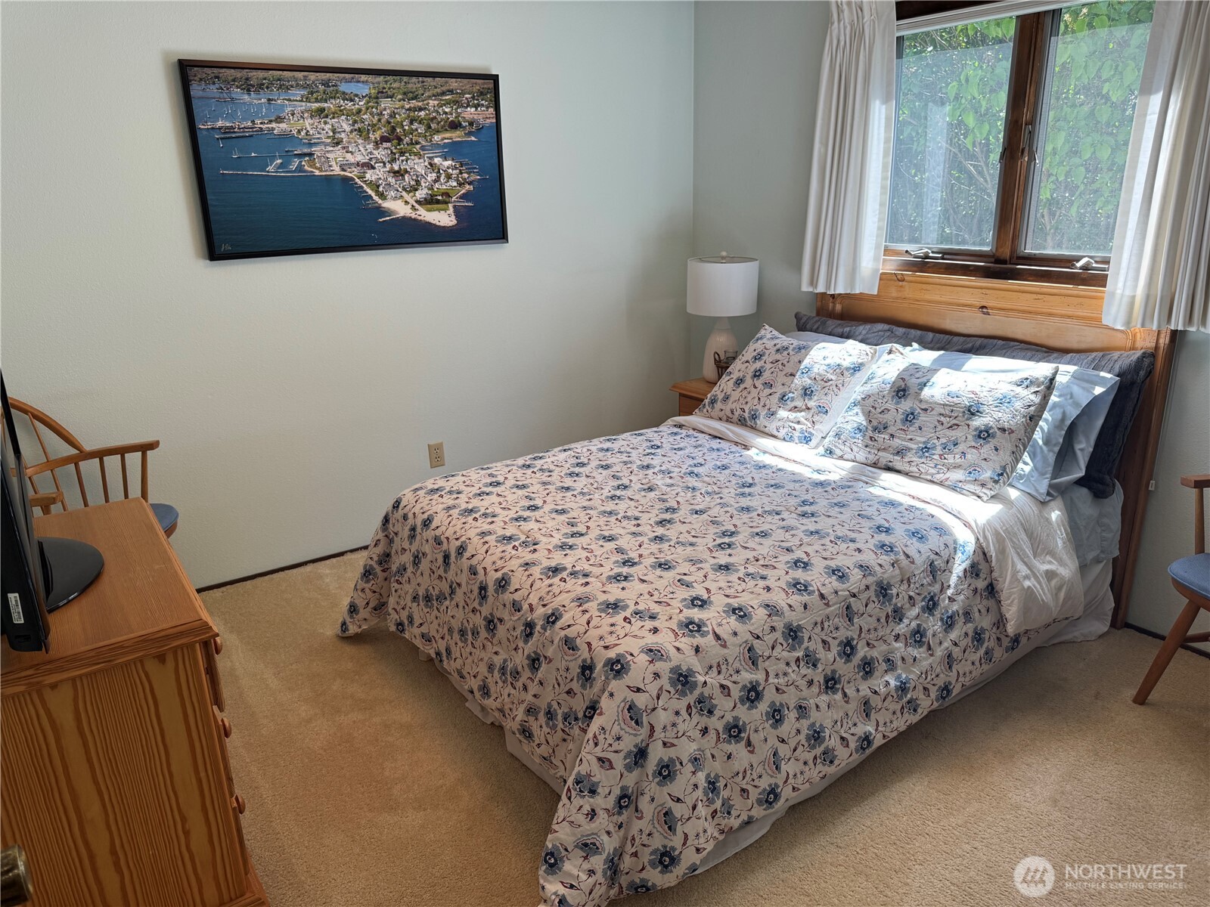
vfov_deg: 56.8
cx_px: 605
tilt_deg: -18.0
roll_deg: +1.6
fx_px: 839
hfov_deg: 71.6
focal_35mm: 24
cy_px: 454
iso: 64
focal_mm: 6.76
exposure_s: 1/120
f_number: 1.78
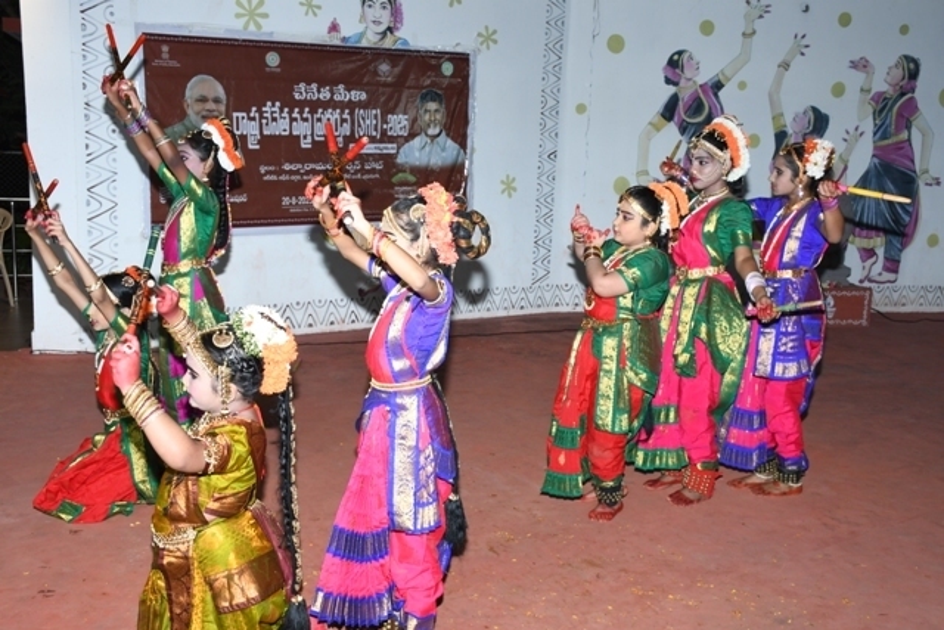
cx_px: 472
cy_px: 315
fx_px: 1023
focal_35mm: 39
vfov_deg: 34.2
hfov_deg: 49.5
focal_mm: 26
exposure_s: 1/80
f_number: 9
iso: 500
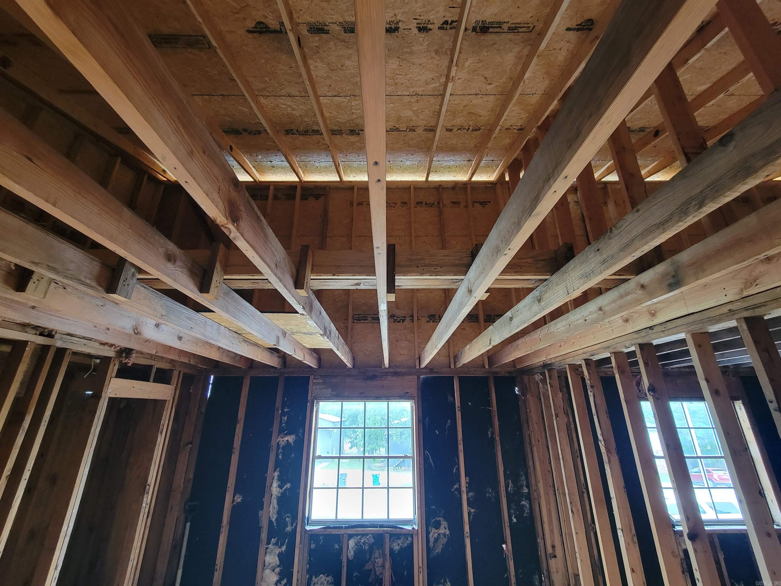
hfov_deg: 106.2
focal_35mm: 13
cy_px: 293
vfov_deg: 89.9
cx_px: 390
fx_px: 293
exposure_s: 1/30
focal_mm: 2.2
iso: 400
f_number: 2.2
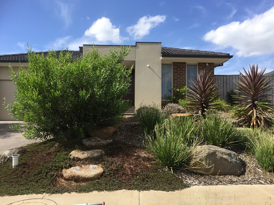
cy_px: 102
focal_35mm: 29
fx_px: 230
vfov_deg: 48.2
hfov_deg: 61.7
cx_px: 137
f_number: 2.2
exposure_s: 1/1464
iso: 32
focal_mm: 4.15
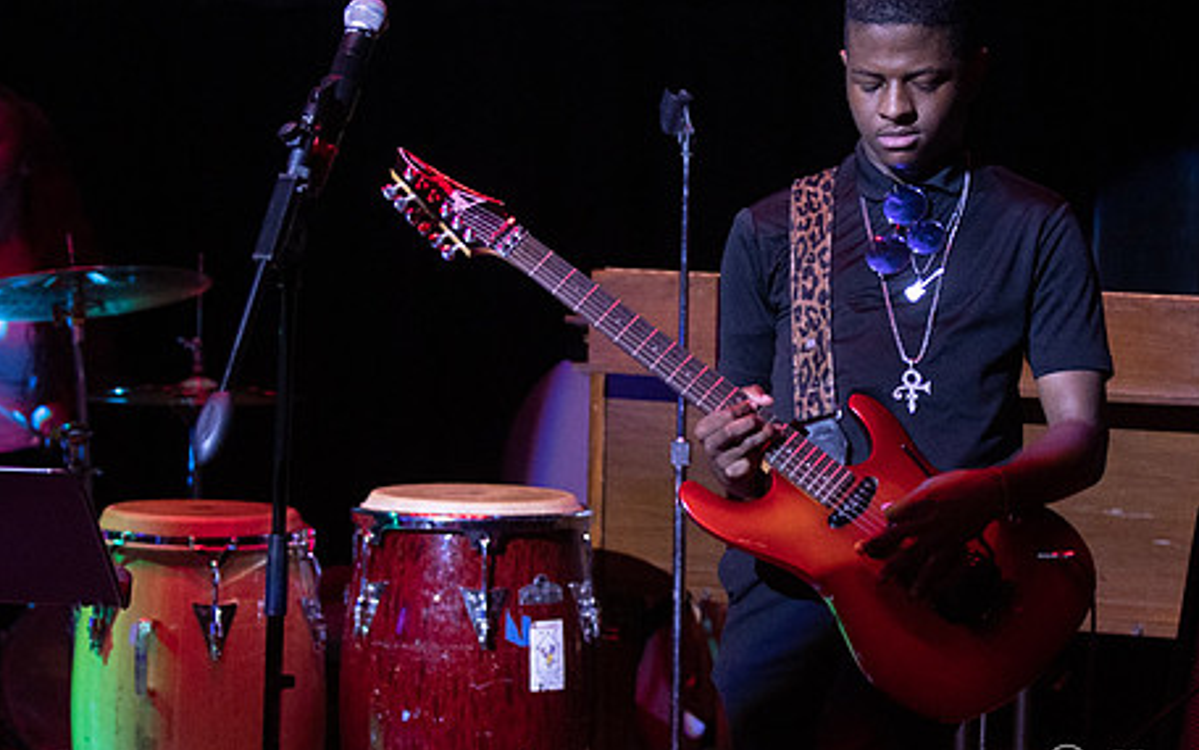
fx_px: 4771
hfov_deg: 14.3
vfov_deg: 9.0
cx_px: 734
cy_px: 317
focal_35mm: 146
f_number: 2.8
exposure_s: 1/200
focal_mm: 75
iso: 1600
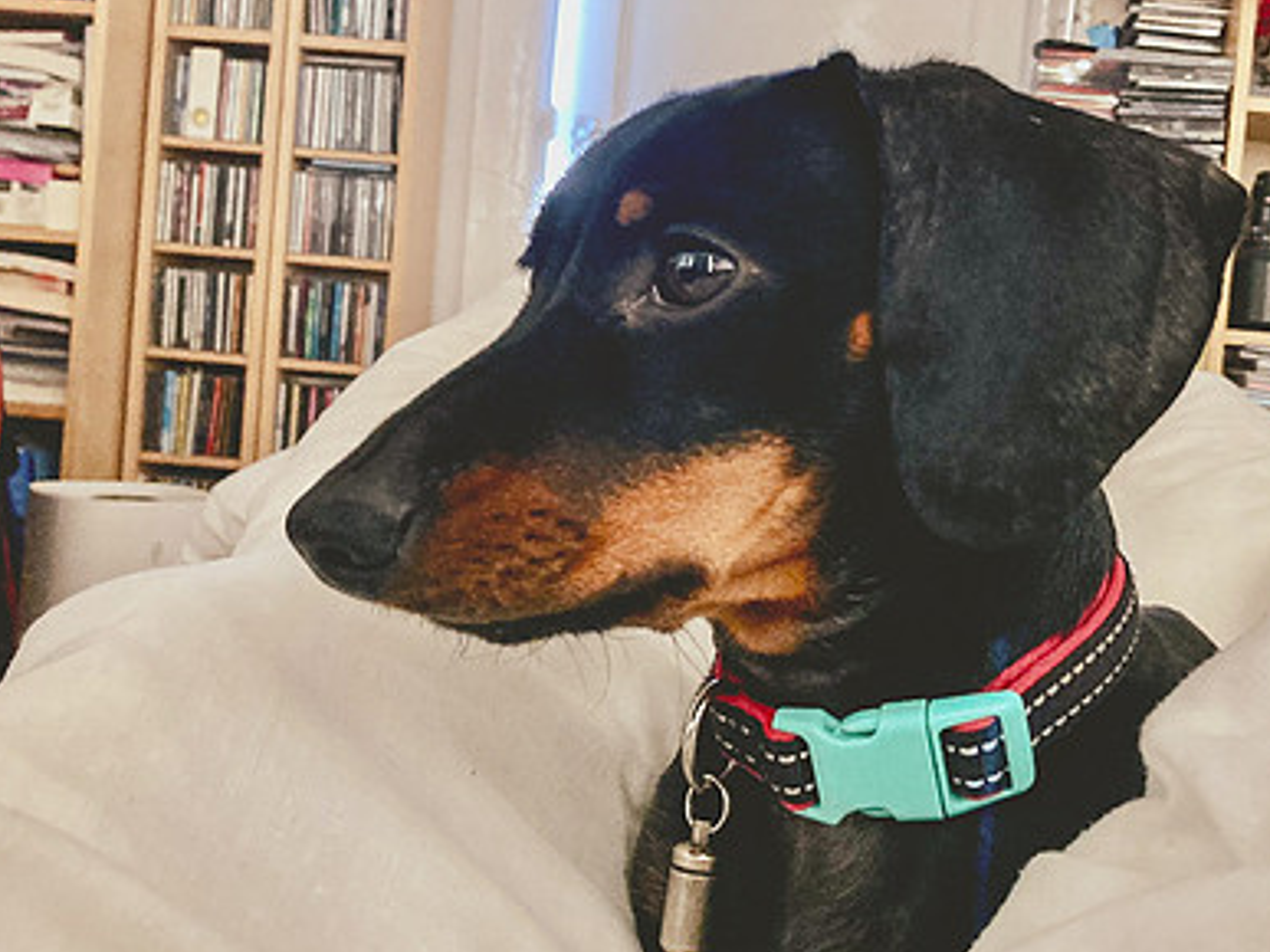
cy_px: 438
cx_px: 801
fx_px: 1540
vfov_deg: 34.3
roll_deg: -5.6
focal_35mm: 42
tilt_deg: -2.5
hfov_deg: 44.4
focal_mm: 3.99
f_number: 1.8
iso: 640
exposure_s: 1/30
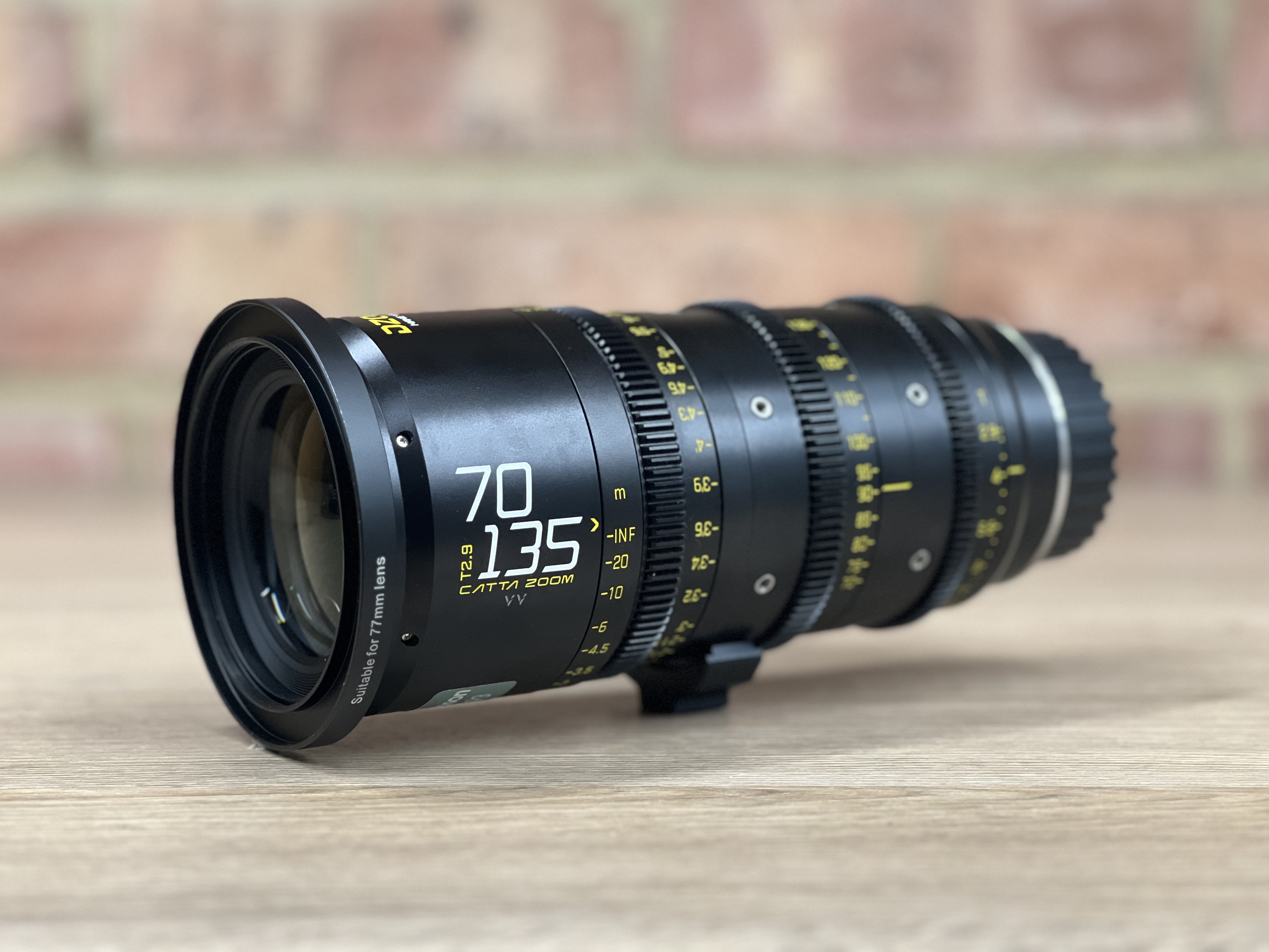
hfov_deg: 25.3
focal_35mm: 77
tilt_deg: -4.9
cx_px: 634
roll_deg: +0.3
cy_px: 476
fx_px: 2823
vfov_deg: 19.1
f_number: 2.8
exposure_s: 1/33
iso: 250
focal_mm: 9
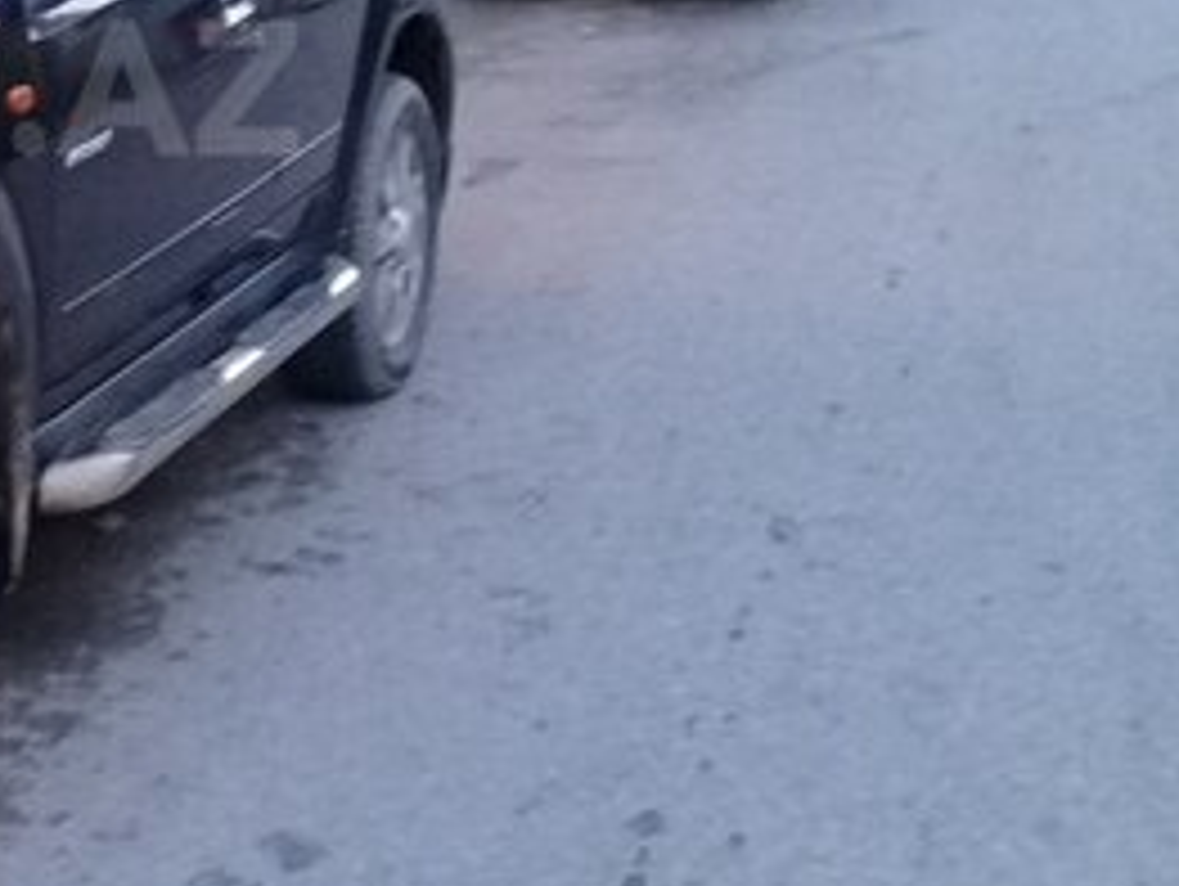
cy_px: 88
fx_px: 2659
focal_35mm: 78
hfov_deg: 23.3
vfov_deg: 18.6
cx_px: -162
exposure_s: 1/15
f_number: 2.2
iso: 250
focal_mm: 3.3
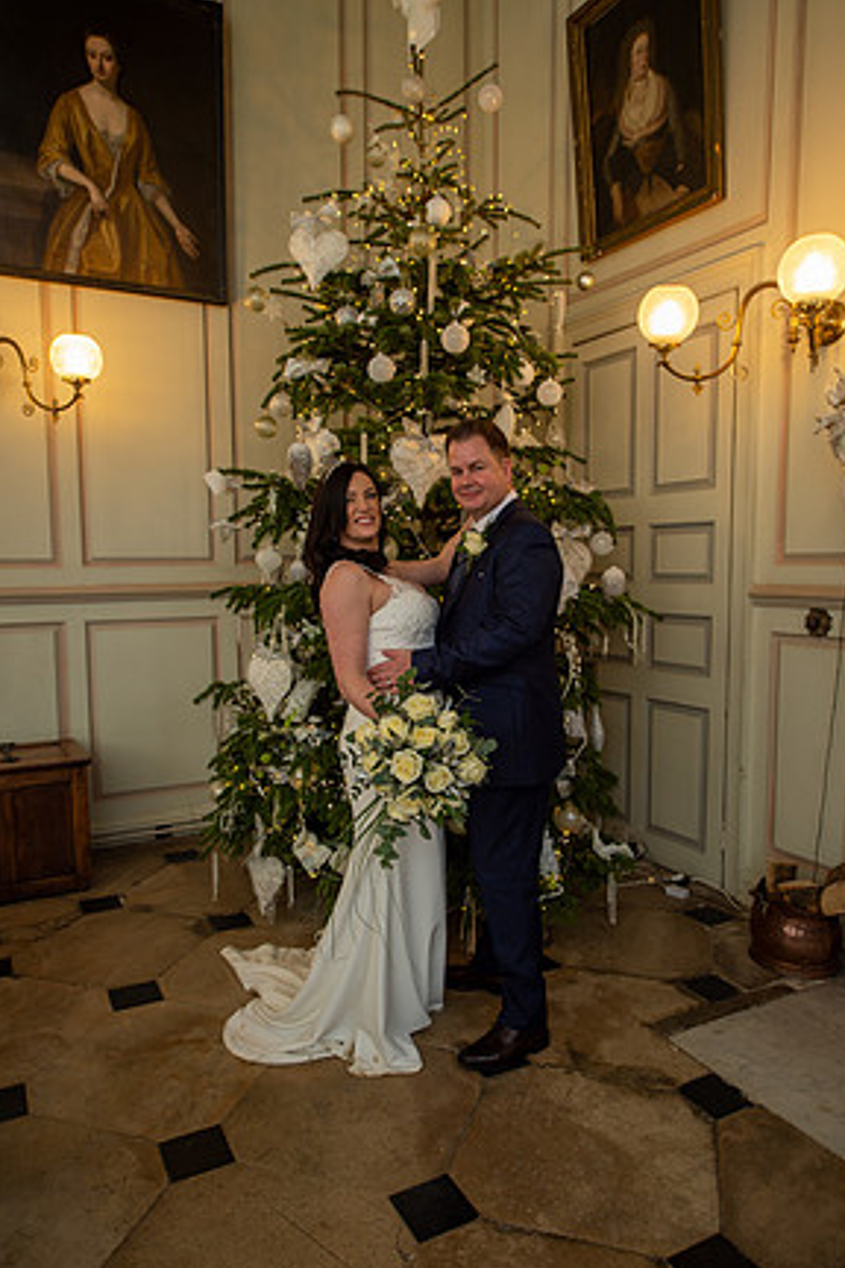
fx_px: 880
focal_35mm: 25
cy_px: 657
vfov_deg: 71.5
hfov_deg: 51.3
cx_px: 430
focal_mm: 24
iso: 400
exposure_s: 1/80
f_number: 3.5
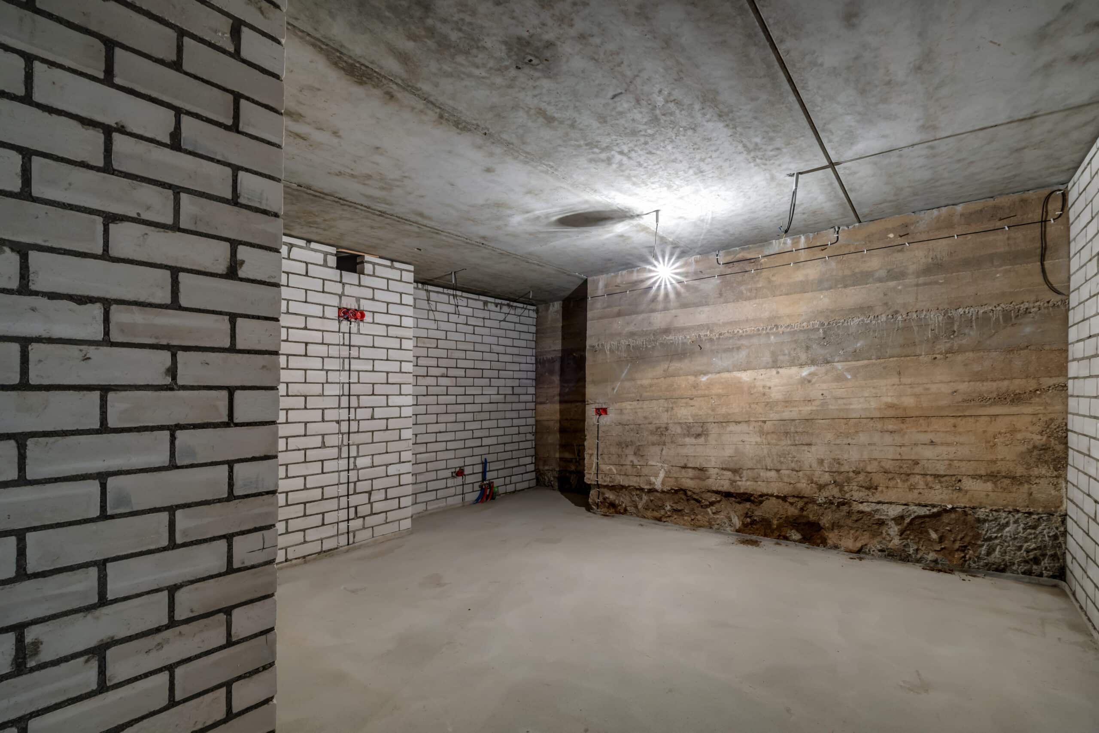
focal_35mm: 15
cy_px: 366
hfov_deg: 100.4
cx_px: 550
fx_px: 458
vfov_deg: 77.3
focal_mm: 10
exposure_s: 4
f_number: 11
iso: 200
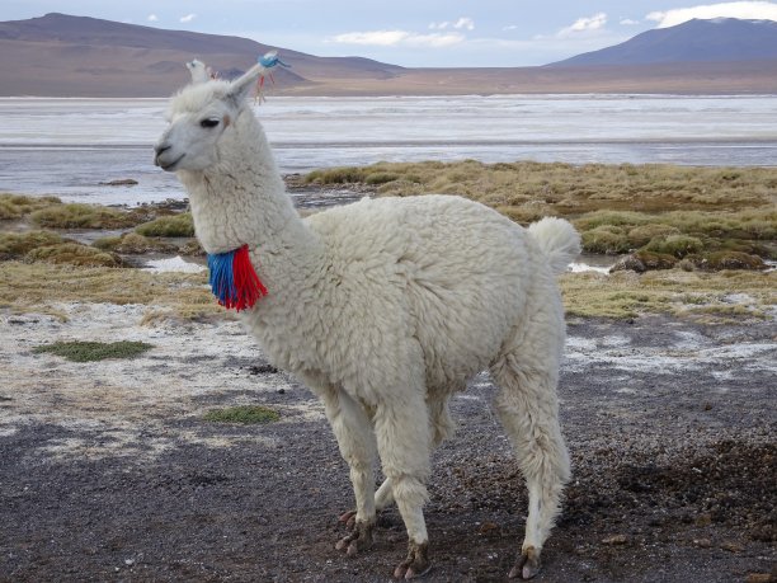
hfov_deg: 27.8
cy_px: 292
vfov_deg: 21.0
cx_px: 388
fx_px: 1571
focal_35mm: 70
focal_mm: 12.01
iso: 80
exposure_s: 1/200
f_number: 5
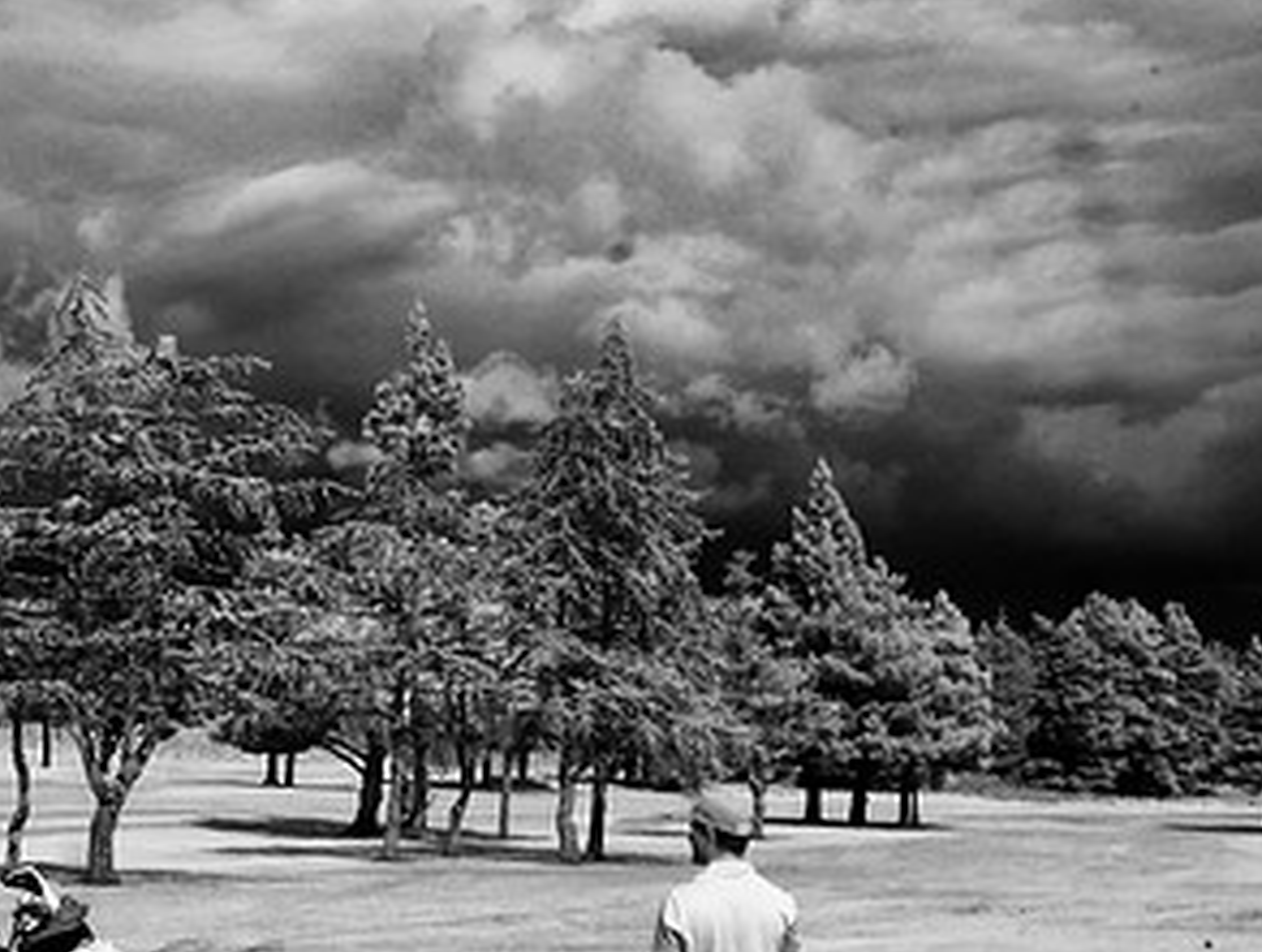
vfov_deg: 17.0
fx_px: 3178
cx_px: 190
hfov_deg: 22.1
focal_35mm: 87
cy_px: 461
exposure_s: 1/160
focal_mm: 22
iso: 200
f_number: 22
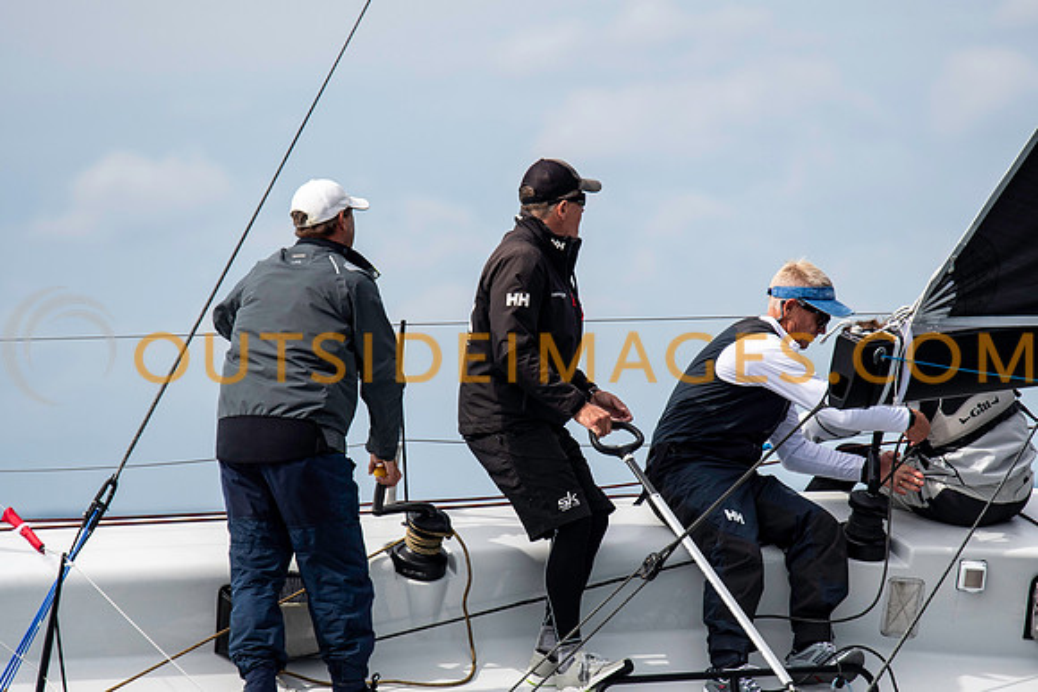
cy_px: 346
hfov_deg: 4.6
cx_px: 519
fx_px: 12977
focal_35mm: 450
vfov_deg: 3.1
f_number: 5
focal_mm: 300
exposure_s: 1/2500
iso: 320
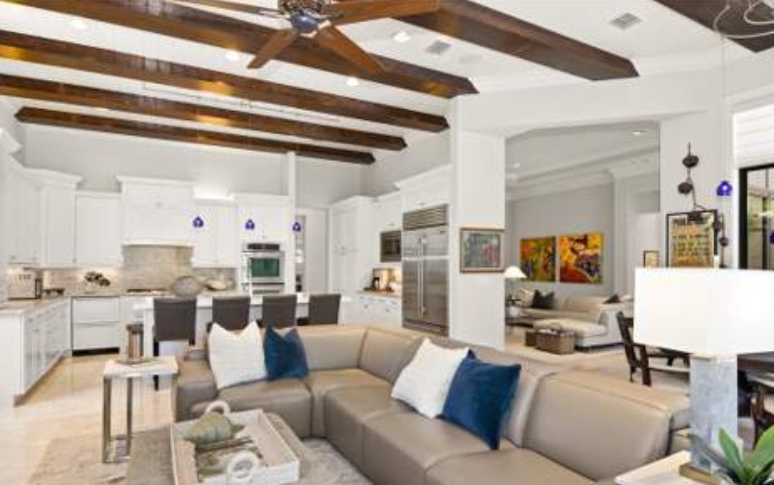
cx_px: 386
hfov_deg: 88.0
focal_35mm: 19
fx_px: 401
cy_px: 263
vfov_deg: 62.2
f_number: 8
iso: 200
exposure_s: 1/13
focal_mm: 12
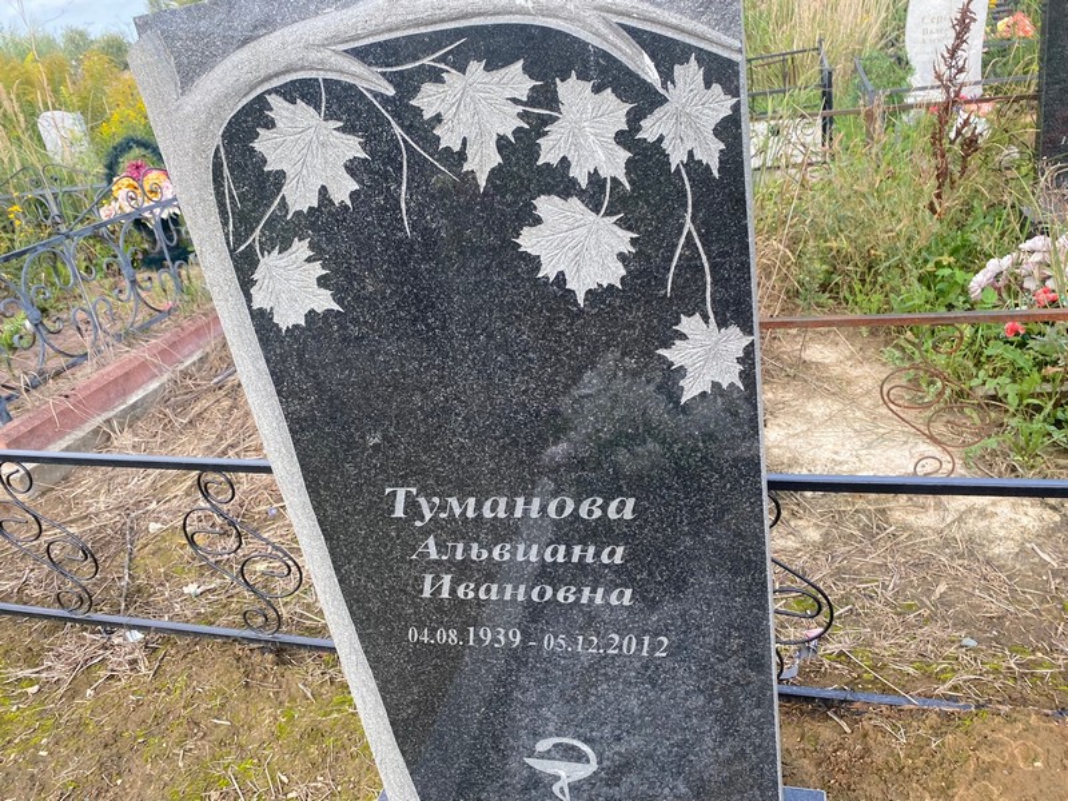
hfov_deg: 67.3
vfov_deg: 53.1
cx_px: 534
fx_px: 802
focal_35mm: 26
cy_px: 400
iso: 32
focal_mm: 4.25
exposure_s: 1/412
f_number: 1.8
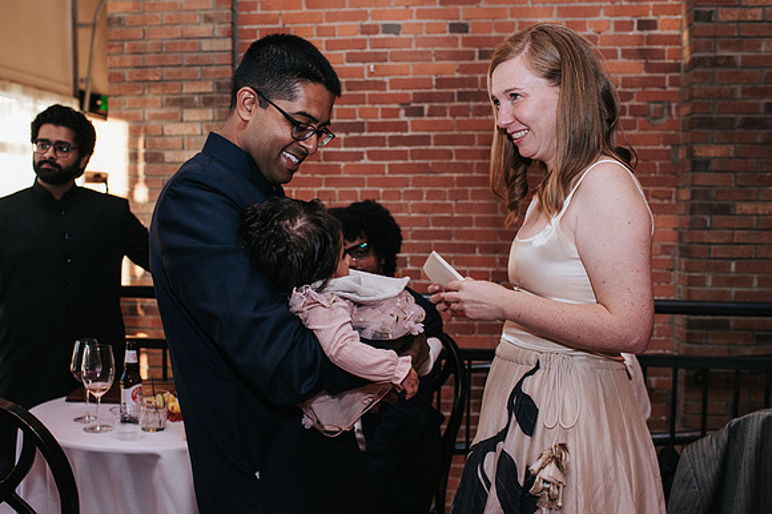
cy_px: 268
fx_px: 844
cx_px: 345
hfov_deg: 49.1
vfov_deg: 33.8
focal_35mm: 39
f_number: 4
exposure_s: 1/200
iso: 800
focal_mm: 35
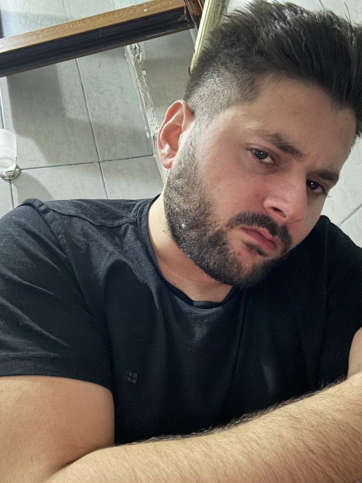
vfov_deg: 60.0
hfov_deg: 46.8
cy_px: 242
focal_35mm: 30
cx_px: 181
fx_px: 418
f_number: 1.9
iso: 1600
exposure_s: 1/14
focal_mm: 2.69
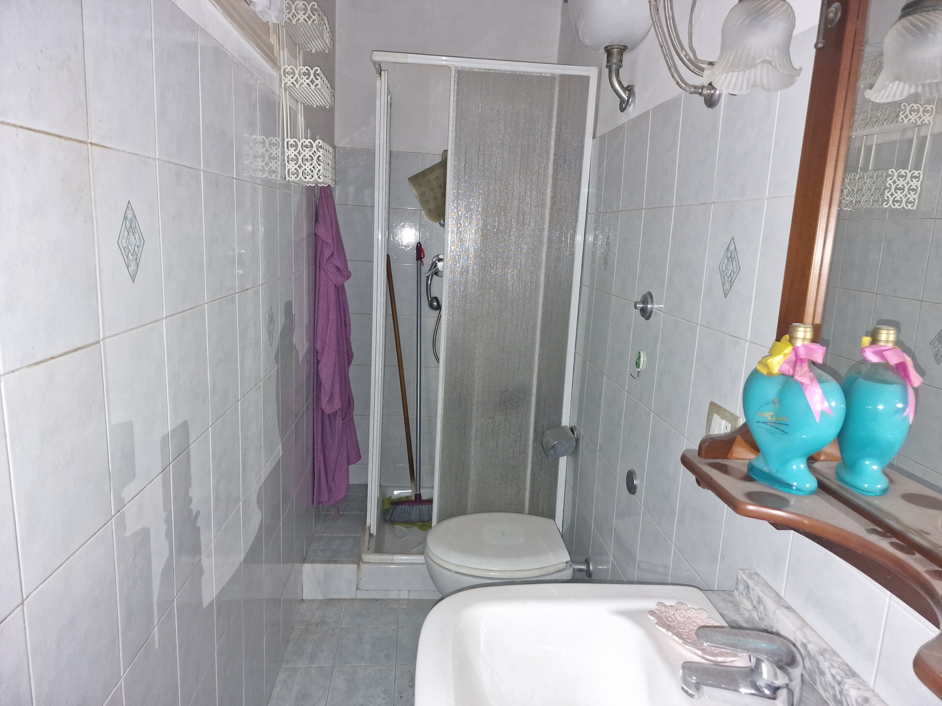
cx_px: 471
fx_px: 626
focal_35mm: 23
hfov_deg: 73.9
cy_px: 353
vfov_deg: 58.9
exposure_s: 1/15
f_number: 1.8
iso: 341
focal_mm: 6.4
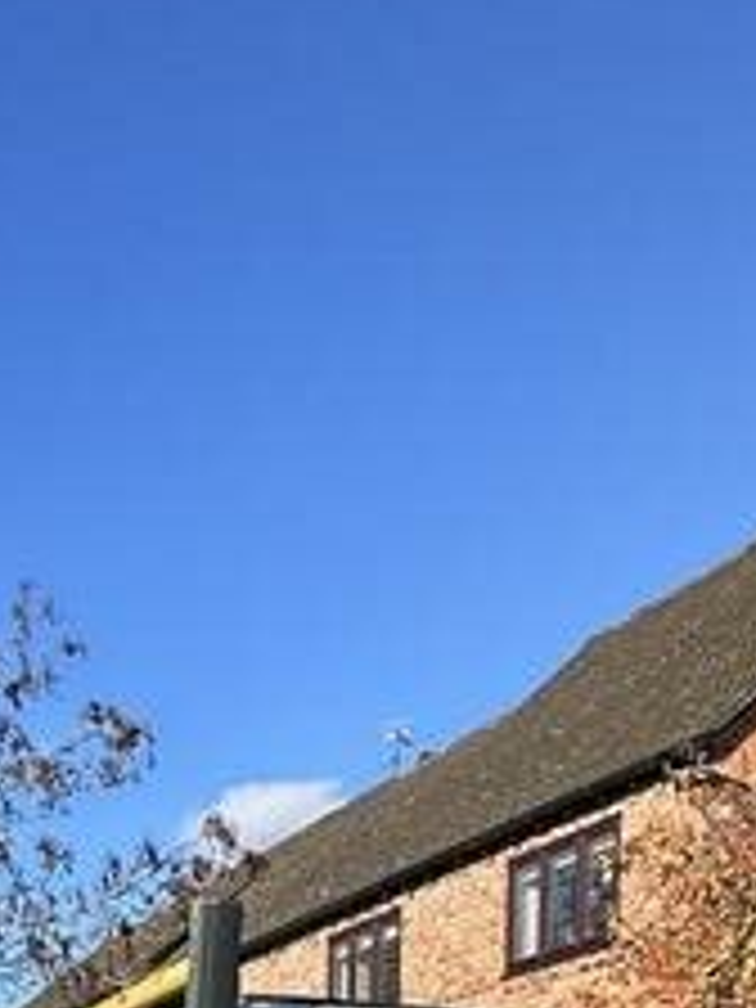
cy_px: 1449
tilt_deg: -5.6
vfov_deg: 26.5
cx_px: -378
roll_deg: +1.6
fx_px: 1631
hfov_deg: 21.8
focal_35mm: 56
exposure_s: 1/1383
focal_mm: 2.22
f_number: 2.2
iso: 50
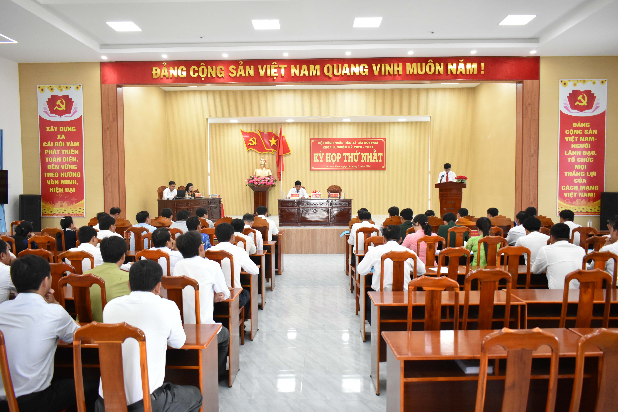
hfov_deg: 67.4
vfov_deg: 47.9
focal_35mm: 27
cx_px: 309
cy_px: 206
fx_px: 463
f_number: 4
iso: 1600
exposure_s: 1/125
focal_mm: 18
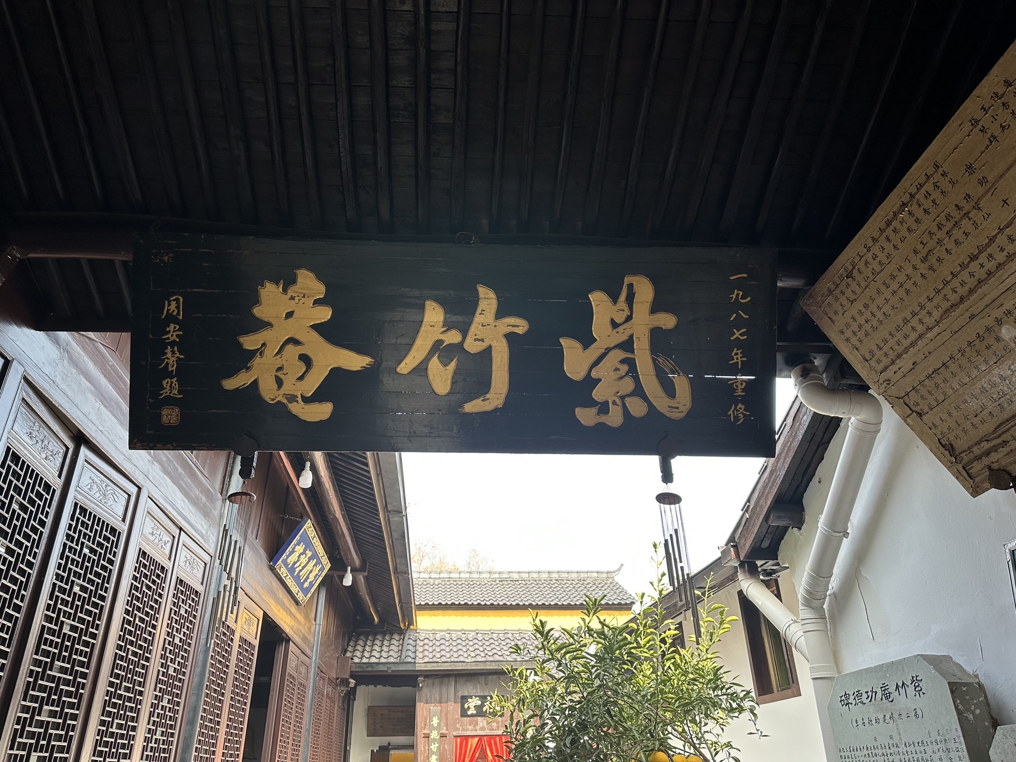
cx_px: 508
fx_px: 704
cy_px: 381
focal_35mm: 24
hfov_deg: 71.6
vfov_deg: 56.8
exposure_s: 1/240
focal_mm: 6.86
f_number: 1.78
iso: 64
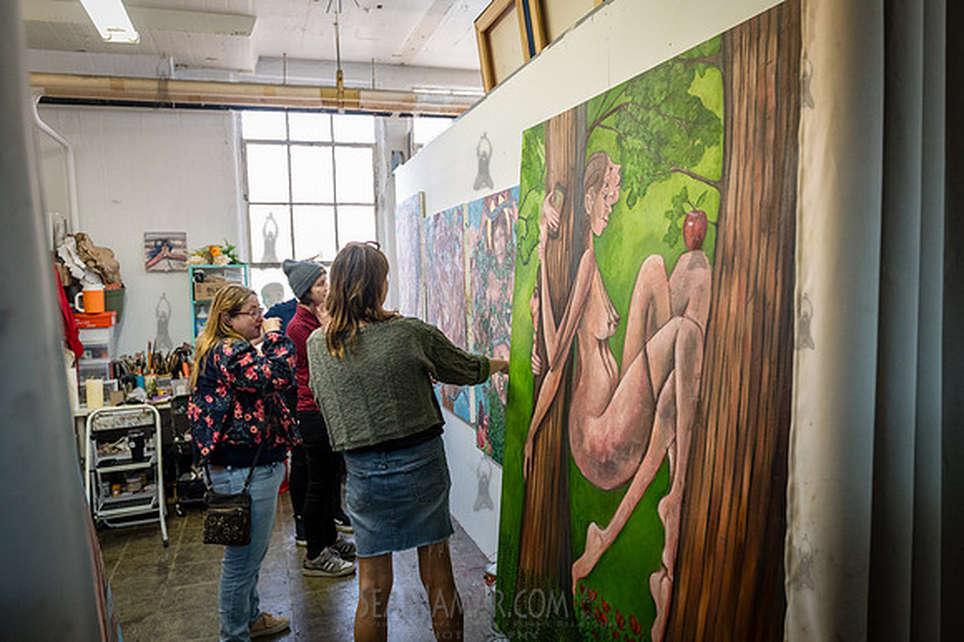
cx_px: 482
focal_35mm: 25
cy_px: 321
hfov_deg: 70.6
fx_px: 680
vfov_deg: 50.5
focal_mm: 24
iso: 2500
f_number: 3.5
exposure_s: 1/500
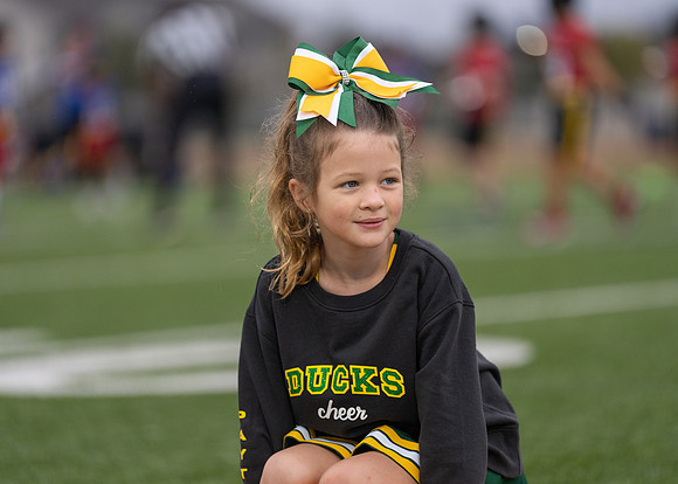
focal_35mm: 210
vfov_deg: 6.9
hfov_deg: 9.6
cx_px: 339
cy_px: 242
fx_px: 4034
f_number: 2.8
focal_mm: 200
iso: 640
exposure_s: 1/1000
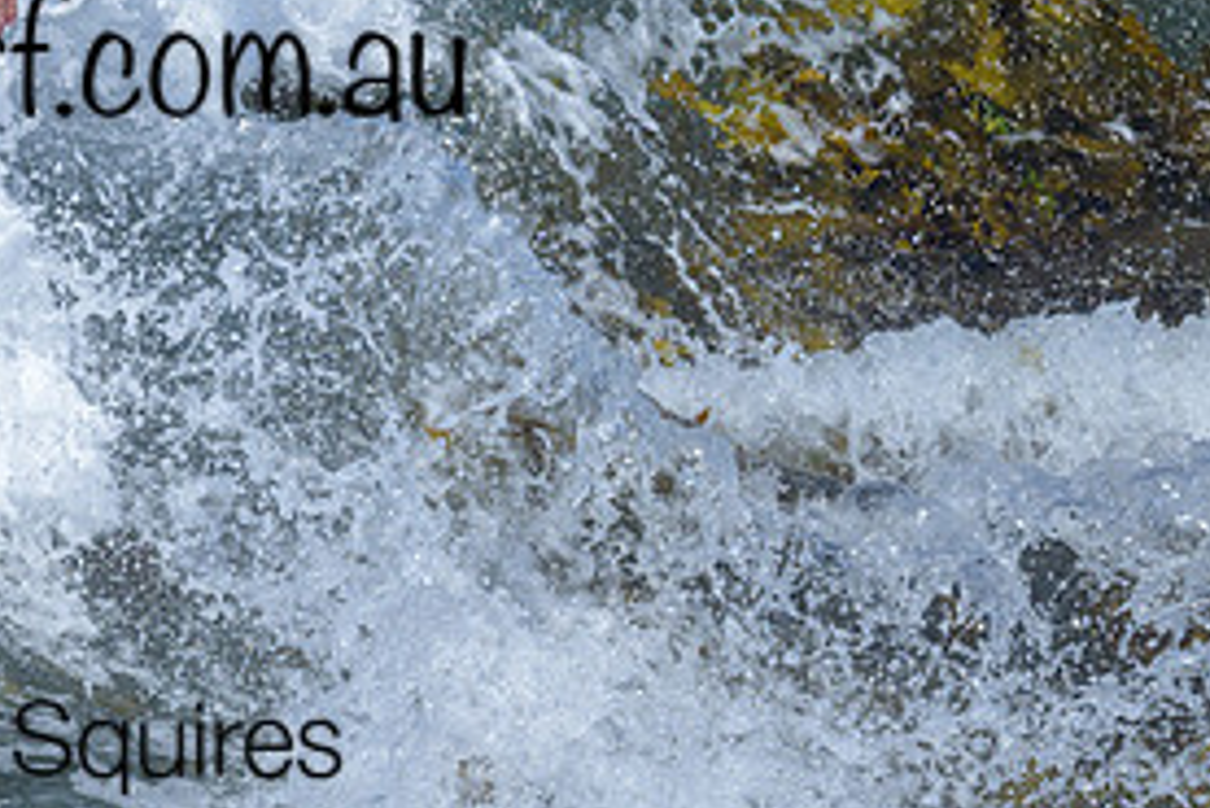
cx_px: 466
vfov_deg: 0.6
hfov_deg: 0.9
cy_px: -115
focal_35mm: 2286
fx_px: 76872
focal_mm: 800
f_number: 6.3
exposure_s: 1/2500
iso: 320
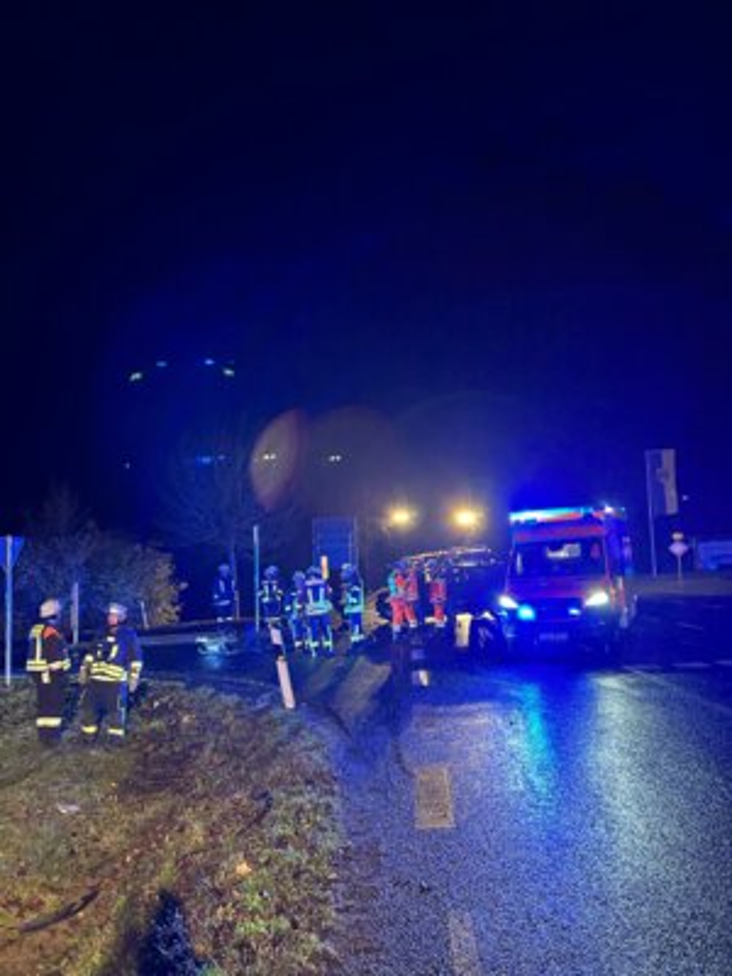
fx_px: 733
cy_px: 488
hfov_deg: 53.1
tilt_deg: +7.0
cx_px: 366
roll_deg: +1.6
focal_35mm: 26
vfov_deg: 67.3
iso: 500
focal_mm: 5.7
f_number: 1.5
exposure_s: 1/34
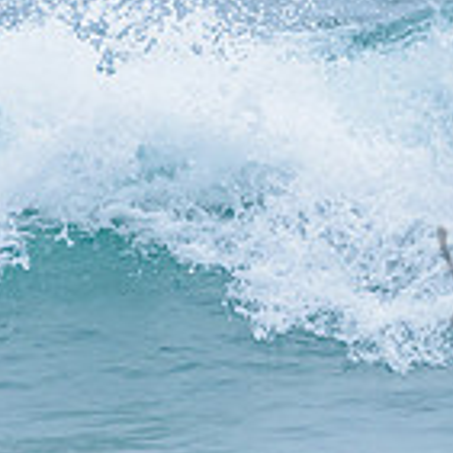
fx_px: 32558
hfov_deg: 0.8
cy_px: 121
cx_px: 575
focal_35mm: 2199
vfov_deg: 0.8
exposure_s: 1/2000
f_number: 5.6
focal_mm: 500
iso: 800
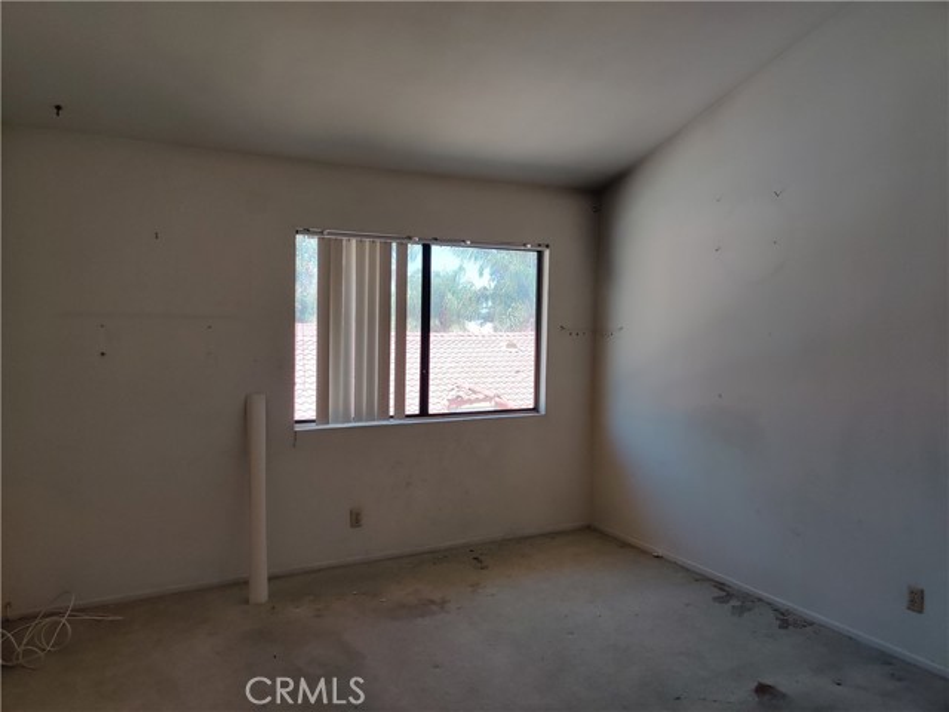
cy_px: 356
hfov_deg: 65.3
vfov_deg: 51.4
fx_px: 740
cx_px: 474
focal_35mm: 27
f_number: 1.65
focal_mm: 4.75
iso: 100
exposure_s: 1/458
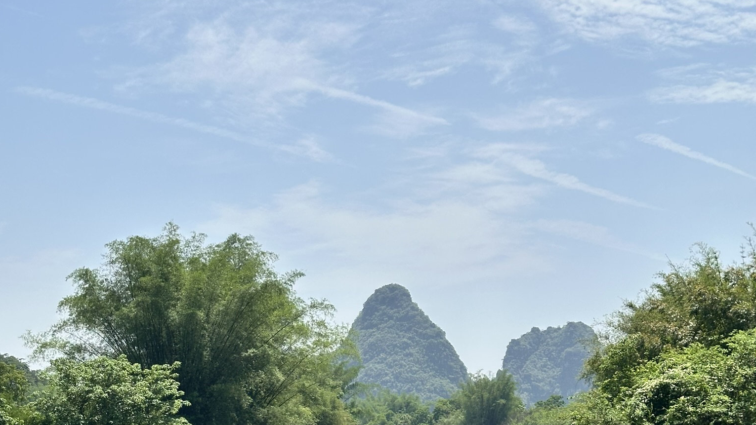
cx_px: 377
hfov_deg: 30.1
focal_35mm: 70
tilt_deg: +7.9
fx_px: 1403
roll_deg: -1.3
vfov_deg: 17.2
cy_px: 256
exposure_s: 1/3257
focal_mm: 6.86
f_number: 1.78
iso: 64
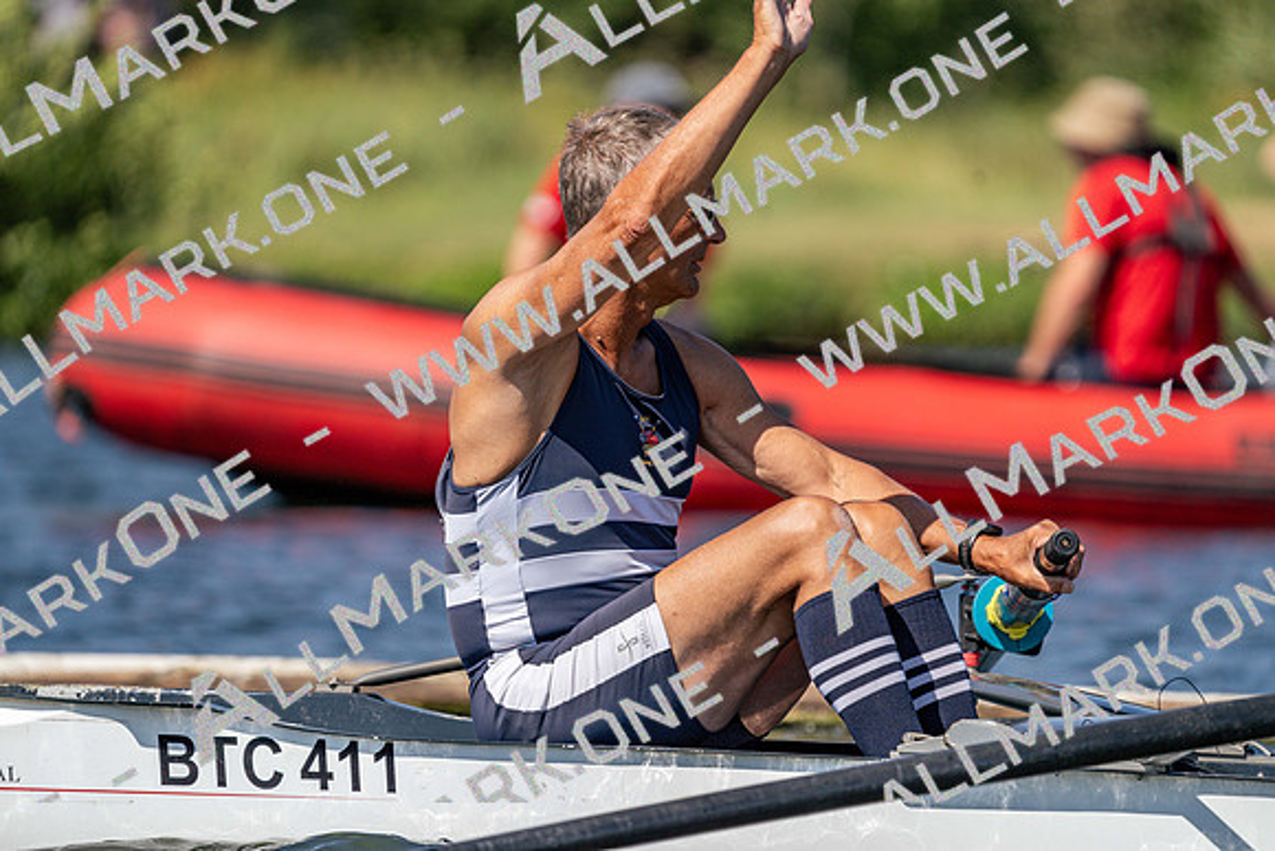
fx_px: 17039
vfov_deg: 2.9
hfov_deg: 4.3
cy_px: 426
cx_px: 638
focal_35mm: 481
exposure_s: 1/2000
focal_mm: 481
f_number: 6.3
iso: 250
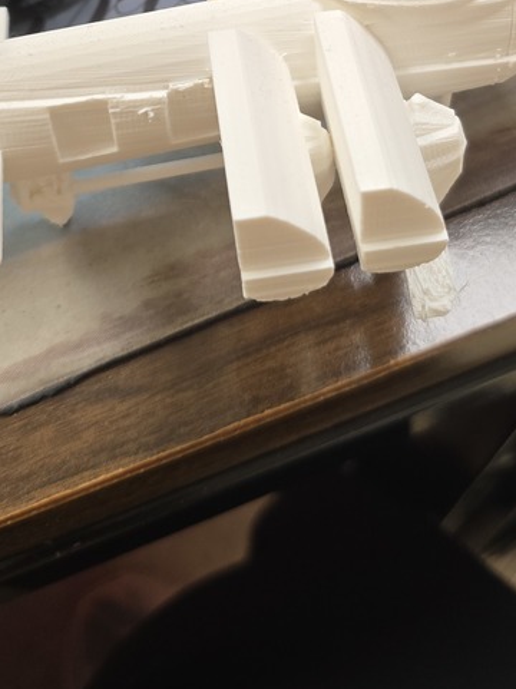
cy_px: 21
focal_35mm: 49
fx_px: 975
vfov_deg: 35.7
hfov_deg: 29.6
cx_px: 287
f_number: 1.7
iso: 100
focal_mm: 6.3
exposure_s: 1/66
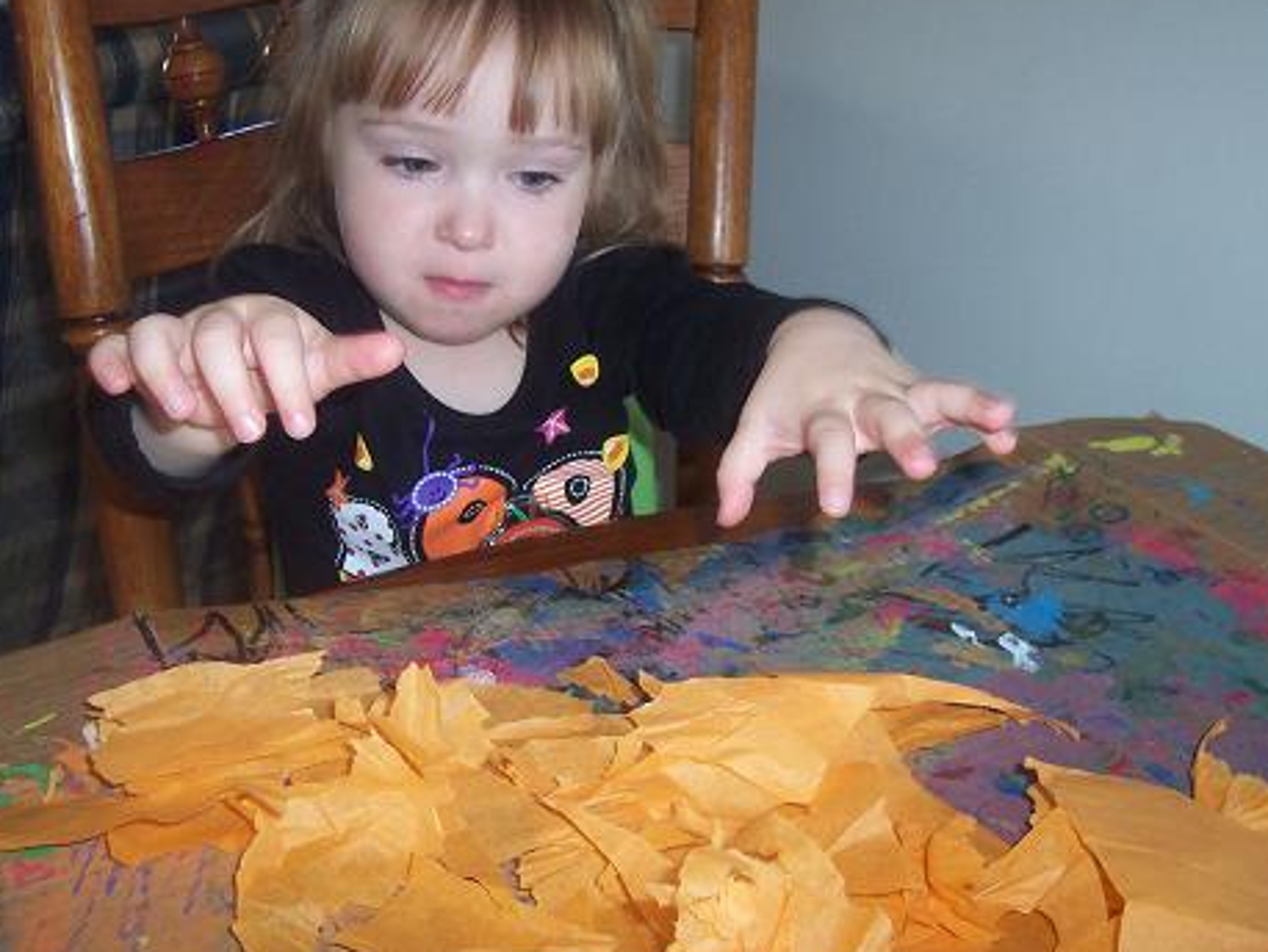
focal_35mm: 41
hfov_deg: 45.8
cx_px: 640
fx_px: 1503
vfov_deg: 35.2
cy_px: 450
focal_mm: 5.6
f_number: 2.8
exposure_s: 1/60
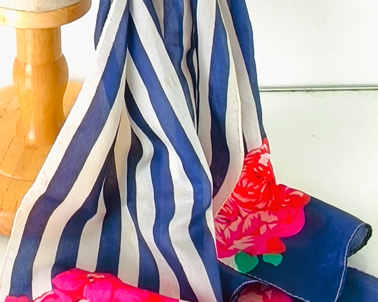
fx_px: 694
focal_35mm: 62
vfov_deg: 23.1
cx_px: 67
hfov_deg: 29.7
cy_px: -32
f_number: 2.2
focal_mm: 1.65
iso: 50
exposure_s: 1/50
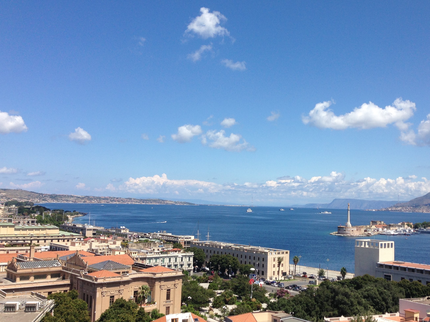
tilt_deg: +3.4
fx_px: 410
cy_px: 161
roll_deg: -1.7
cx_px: 215
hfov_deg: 55.4
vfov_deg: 42.9
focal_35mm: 33
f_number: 2.4
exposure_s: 1/2088
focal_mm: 4.12
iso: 50
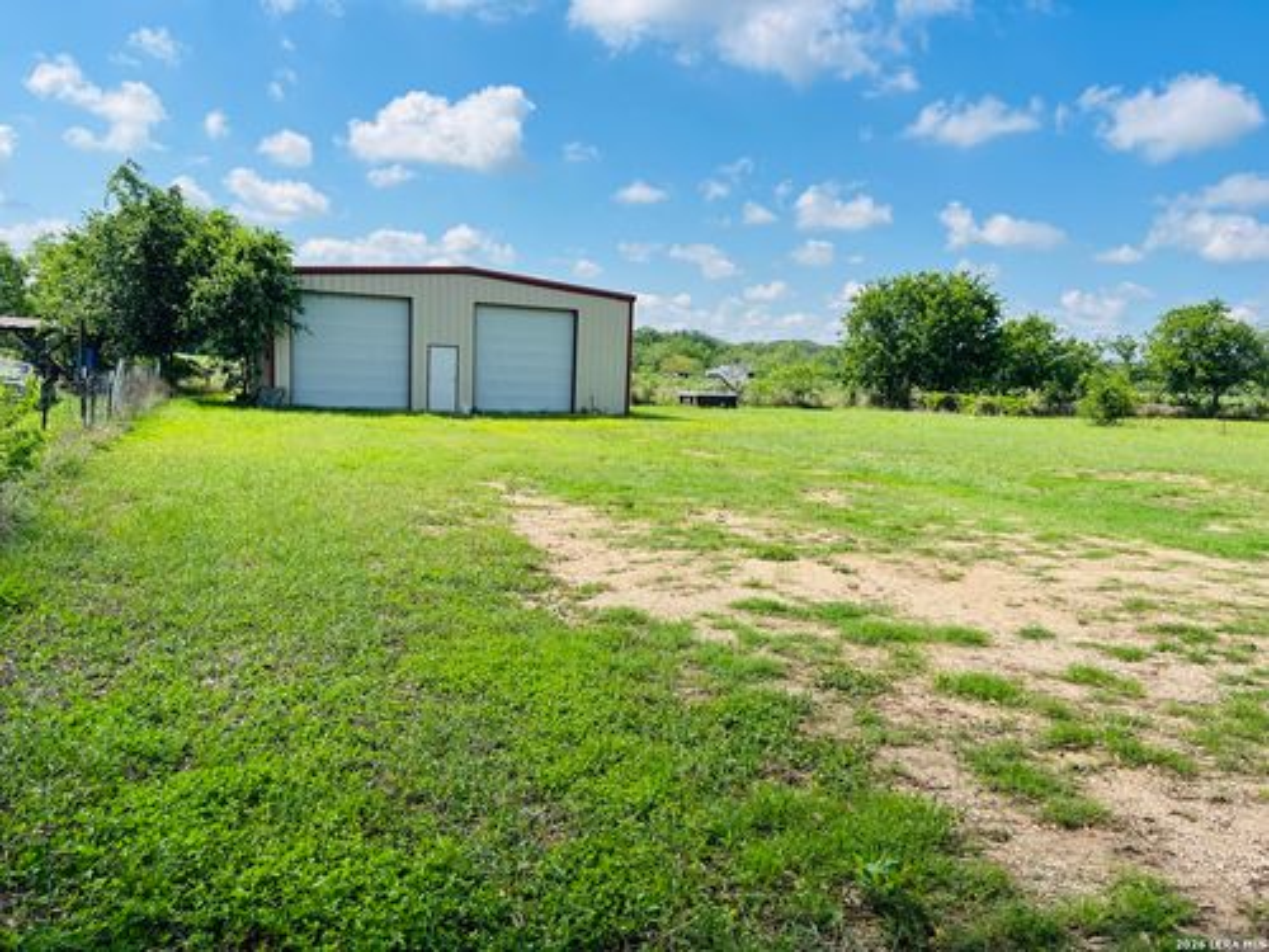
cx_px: 634
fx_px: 953
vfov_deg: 53.1
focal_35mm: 26
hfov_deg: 67.3
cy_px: 476
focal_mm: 5.7
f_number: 1.5
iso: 50
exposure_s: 1/4444
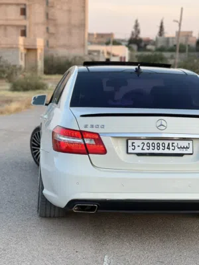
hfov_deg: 19.1
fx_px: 590
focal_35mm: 77
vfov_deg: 25.3
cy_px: 132
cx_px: 100
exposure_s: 1/100
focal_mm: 9
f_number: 2.8
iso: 64
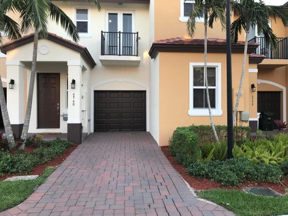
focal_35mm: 28
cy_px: 108
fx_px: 233
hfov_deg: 63.4
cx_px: 144
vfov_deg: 49.7
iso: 20
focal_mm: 3.99
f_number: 1.8
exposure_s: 1/100
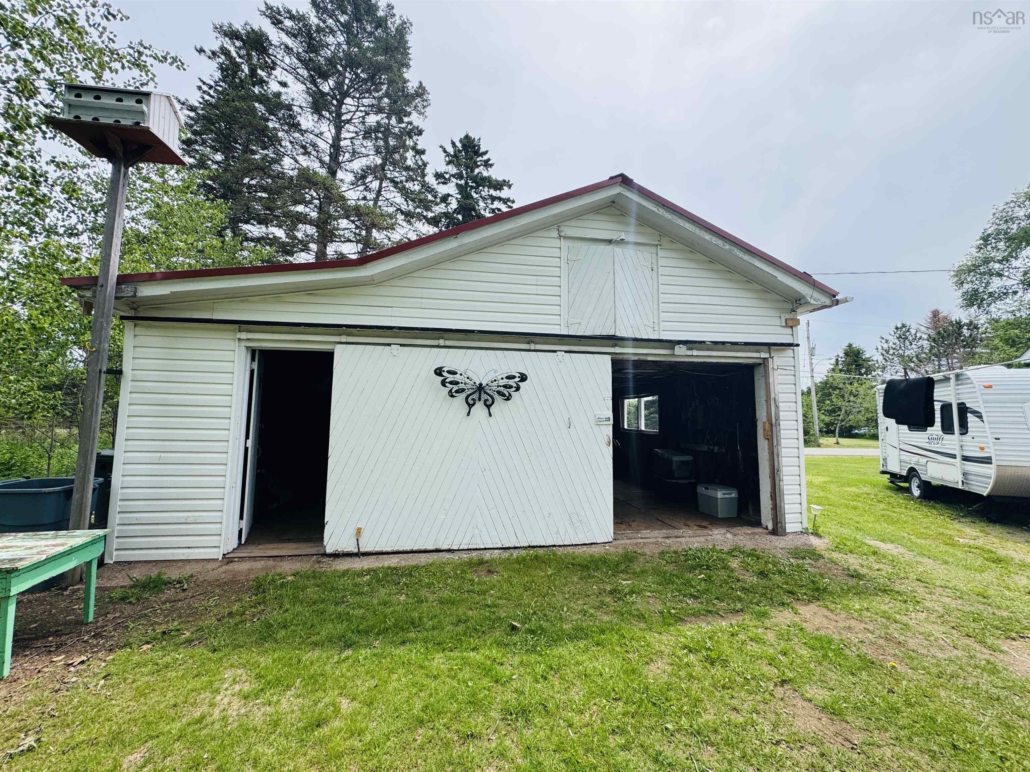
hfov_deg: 102.1
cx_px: 515
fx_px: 417
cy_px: 386
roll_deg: -0.8
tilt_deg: +4.9
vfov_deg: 85.7
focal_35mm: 14
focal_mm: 2.22
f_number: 2.2
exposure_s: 1/944
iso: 50
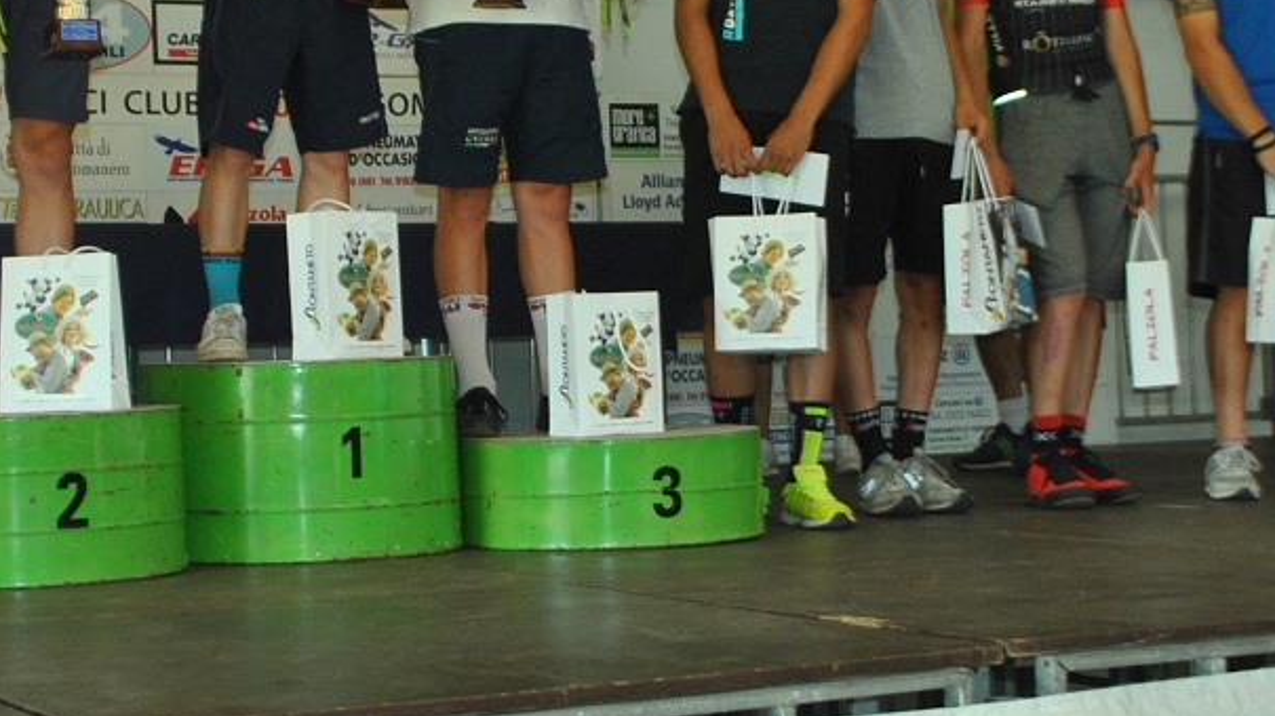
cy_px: 234
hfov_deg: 27.1
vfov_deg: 15.4
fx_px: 2636
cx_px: 464
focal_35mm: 78
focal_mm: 20
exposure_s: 1/80
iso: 400
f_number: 5
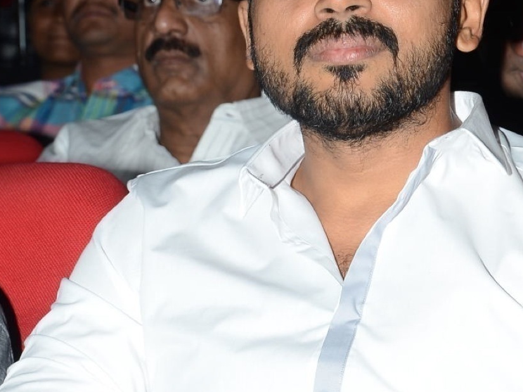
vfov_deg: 7.6
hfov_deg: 10.1
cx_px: 271
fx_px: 2962
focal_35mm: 196
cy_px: 344
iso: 250
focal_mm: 62
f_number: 6.3
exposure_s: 1/160
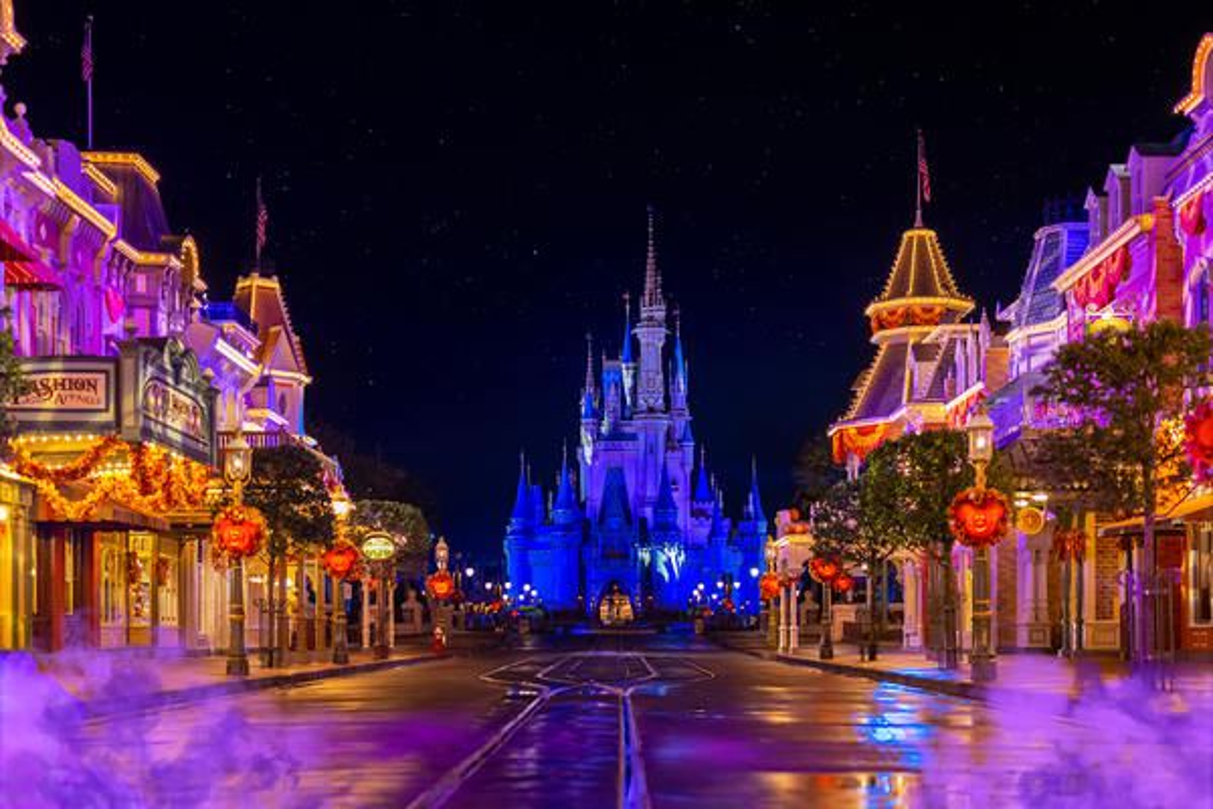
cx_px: 606
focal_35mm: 50
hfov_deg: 39.6
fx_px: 1685
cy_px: 404
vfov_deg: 27.0
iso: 1600
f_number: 1.8
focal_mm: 50
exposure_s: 1/160
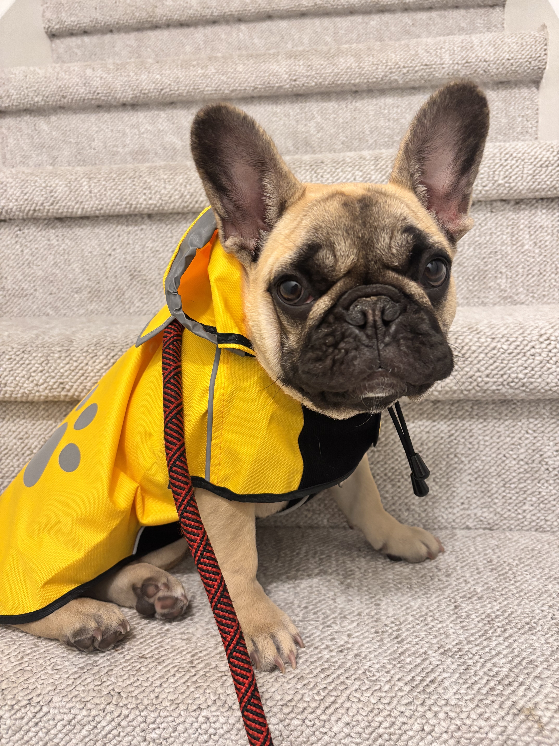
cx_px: 280
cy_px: 373
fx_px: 560
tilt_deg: -11.4
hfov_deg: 53.1
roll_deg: +2.1
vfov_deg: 67.3
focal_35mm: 26
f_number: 1.6
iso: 320
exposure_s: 1/60
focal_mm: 5.96
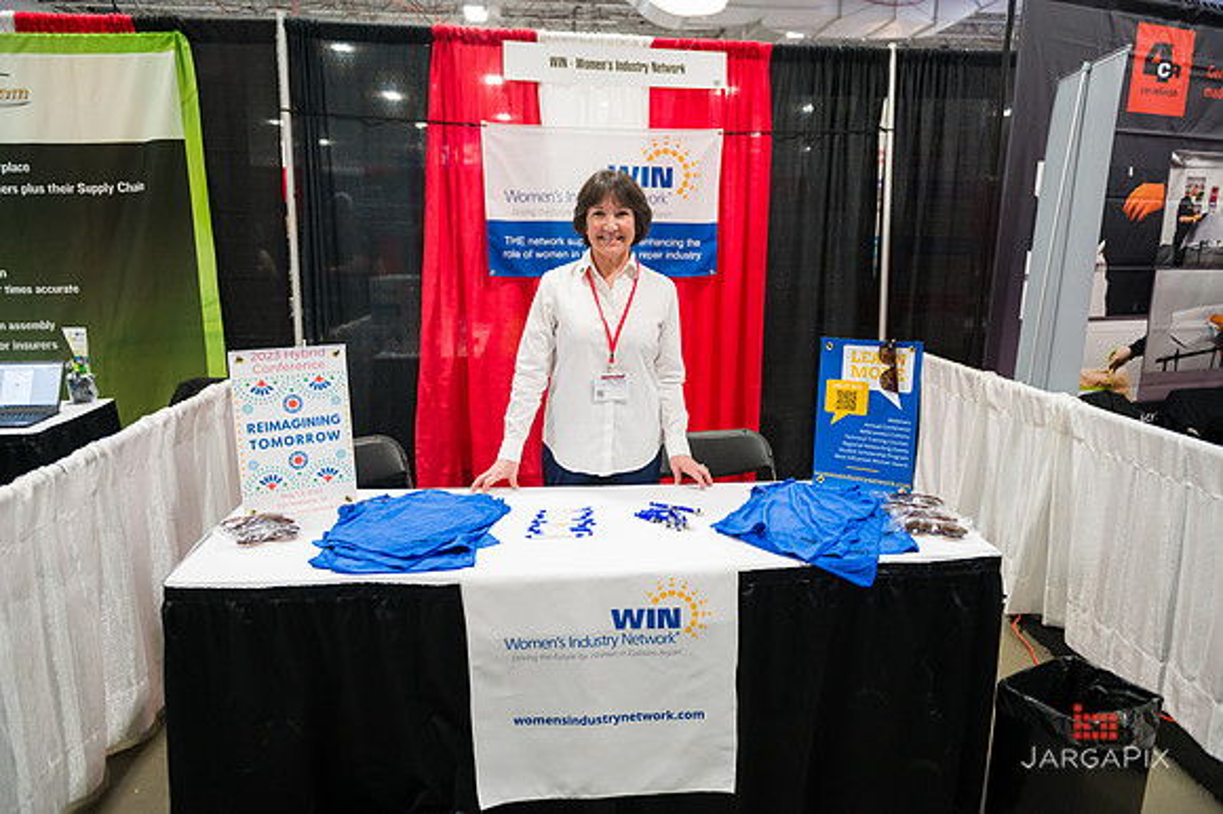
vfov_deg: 53.1
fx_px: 815
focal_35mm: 24
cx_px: 612
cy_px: 407
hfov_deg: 73.8
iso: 3200
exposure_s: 1/250
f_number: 3.2
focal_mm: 24
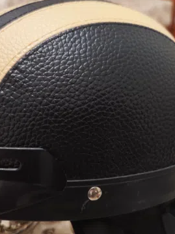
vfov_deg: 45.6
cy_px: 136
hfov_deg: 34.9
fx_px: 277
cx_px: 64
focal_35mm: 41
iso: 1250
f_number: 1.65
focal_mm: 6.19
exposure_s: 1/25
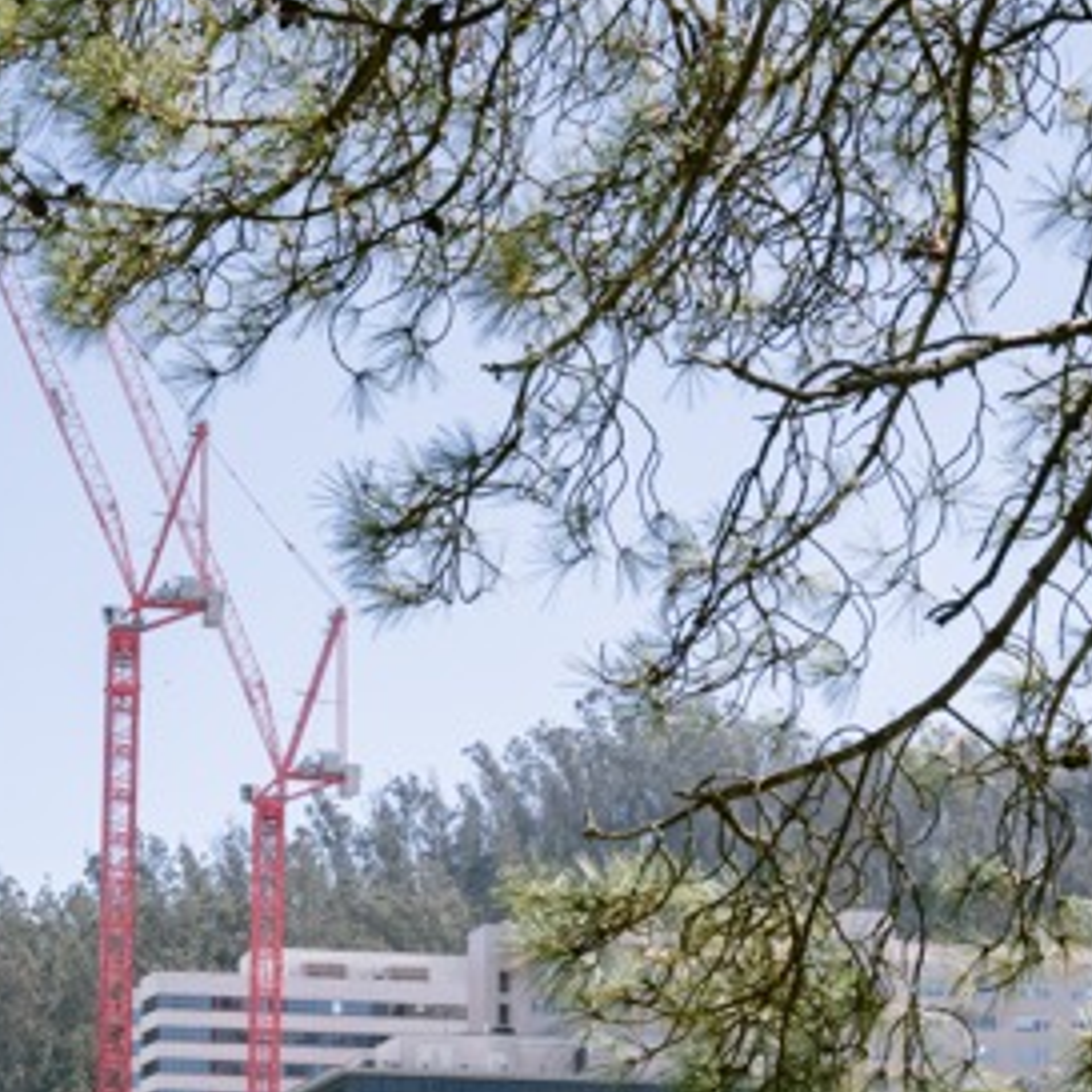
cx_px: 420
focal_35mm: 172
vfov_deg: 10.0
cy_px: 1448
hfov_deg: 10.2
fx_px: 6139
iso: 200
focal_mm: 46
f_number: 5
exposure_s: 1/1000
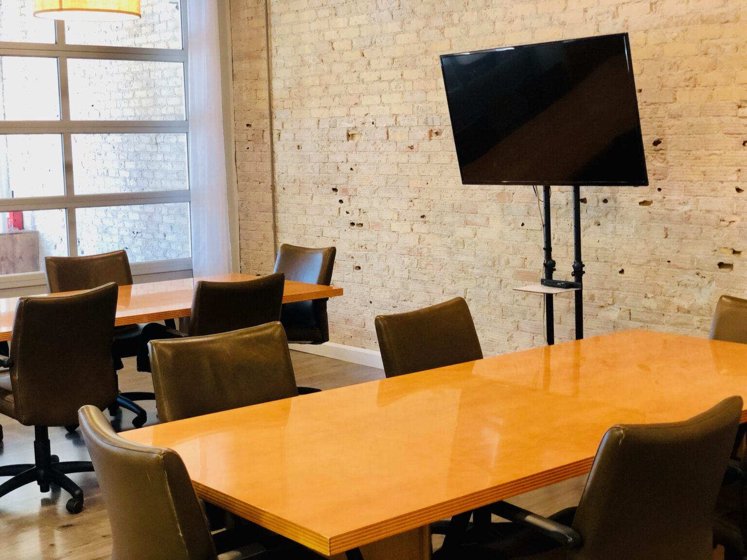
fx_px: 1122
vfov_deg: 28.0
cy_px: 280
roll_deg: +1.6
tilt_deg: -5.9
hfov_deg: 36.8
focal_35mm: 52
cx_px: 374
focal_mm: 6
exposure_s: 1/30
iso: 100
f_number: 2.4
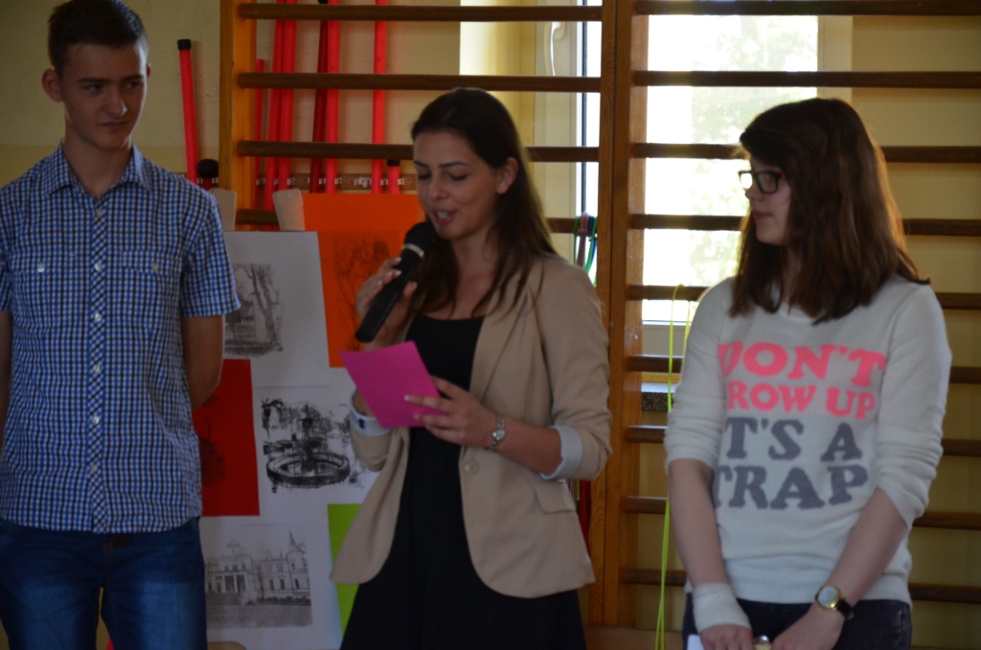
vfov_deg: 8.7
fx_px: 4283
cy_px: 325
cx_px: 490
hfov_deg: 13.1
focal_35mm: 158
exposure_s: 1/60
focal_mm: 105
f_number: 5.6
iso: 640
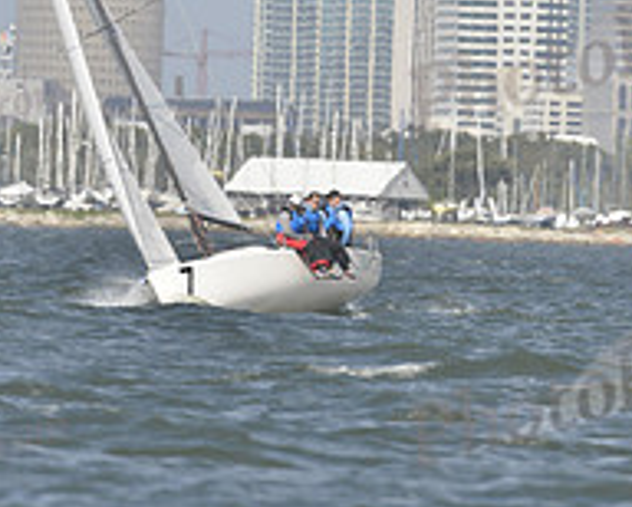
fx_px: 21214
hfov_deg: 1.7
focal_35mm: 1133
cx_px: 239
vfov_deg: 1.4
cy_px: -76
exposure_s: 1/1250
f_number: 9
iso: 400
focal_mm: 400
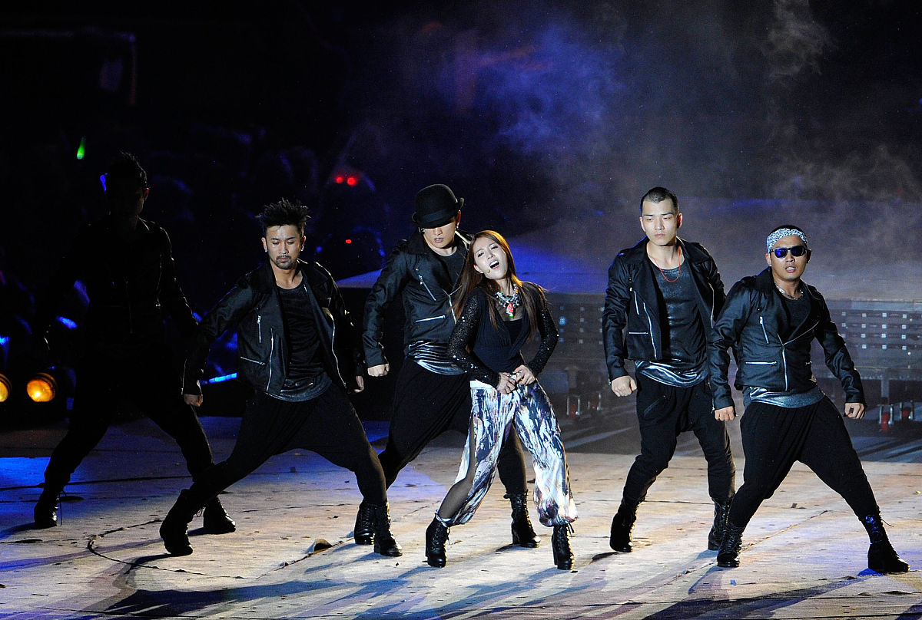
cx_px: 461
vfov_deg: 2.3
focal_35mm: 600
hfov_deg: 3.4
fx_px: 15413
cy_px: 310
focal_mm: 600
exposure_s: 1/500
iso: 3200
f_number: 4.5
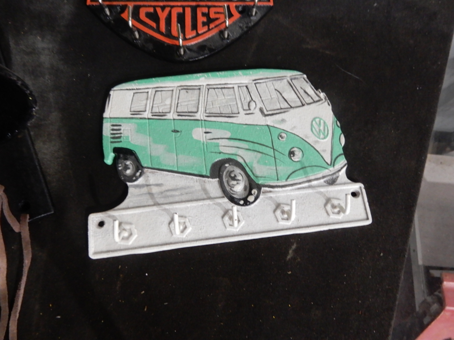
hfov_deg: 71.6
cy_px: 170
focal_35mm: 24
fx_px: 315
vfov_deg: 56.8
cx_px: 227
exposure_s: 1/8
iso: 500
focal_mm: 4.3
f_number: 3.4
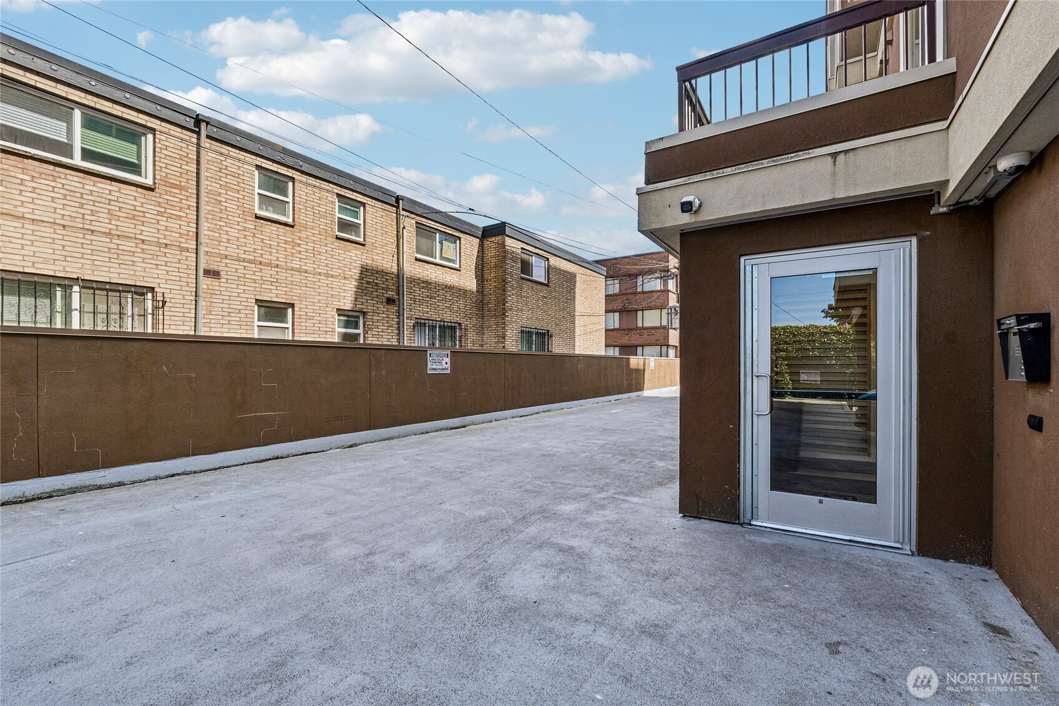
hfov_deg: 97.6
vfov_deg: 74.6
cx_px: 530
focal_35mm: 16
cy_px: 353
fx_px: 463
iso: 100
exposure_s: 1/60
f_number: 9
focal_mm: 10.5
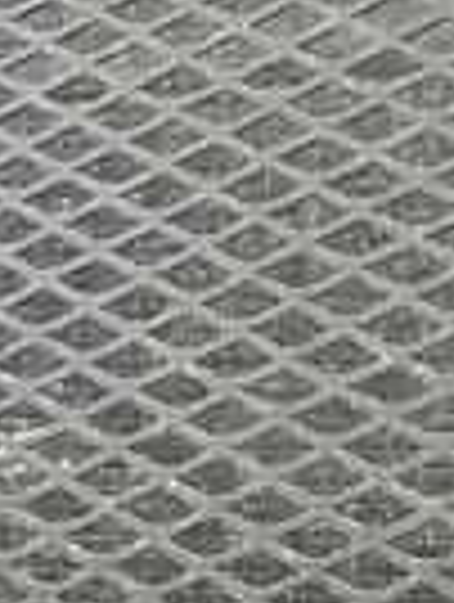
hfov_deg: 9.0
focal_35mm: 142
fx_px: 2475
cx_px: 1227
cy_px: 263
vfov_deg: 13.9
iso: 50
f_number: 1.6
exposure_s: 1/273
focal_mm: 5.1
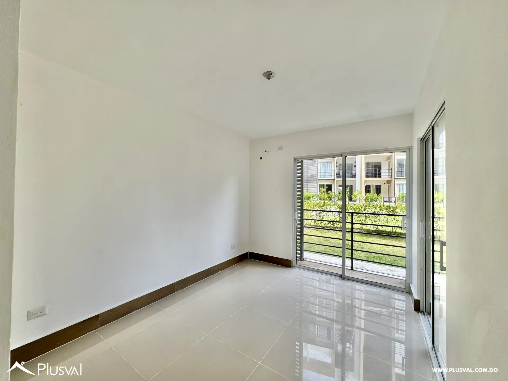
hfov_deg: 102.1
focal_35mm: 14
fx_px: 205
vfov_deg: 85.7
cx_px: 254
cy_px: 190
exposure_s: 1/138
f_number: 2.2
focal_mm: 2.22
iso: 40
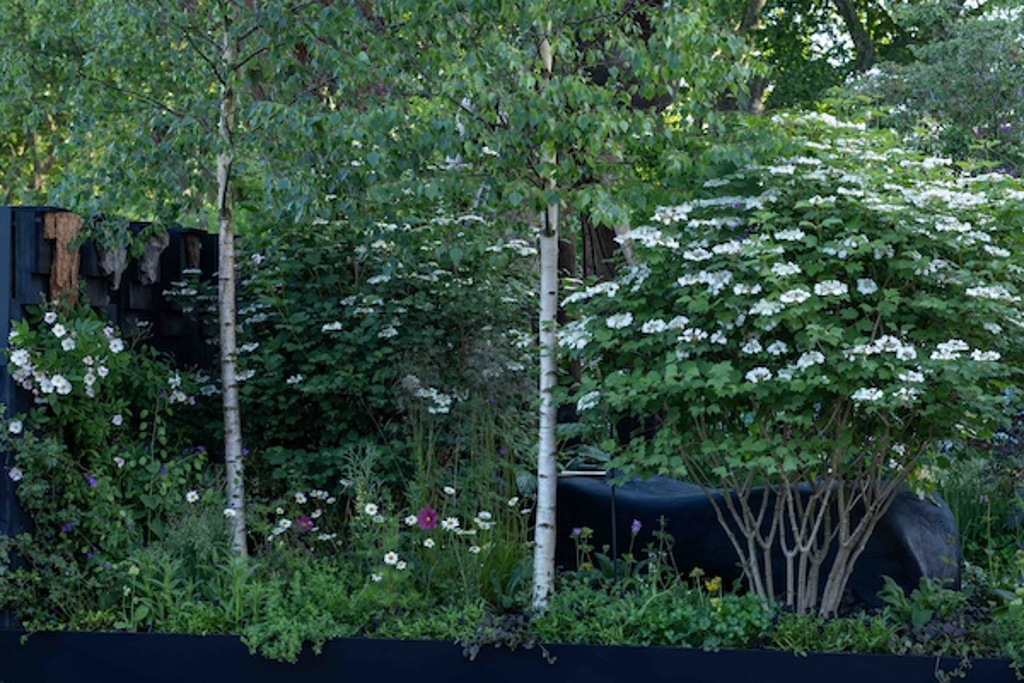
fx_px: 1991
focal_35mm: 70
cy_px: 342
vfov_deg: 19.5
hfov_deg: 28.8
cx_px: 512
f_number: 9
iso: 250
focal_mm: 70
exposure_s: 1/15
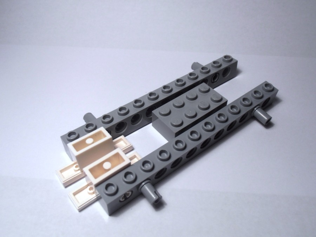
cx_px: 158
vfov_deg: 38.7
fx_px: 338
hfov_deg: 50.1
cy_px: 118
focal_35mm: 37
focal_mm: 6.61
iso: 80
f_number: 3.9
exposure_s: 1/80
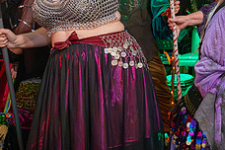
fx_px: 381
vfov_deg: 21.4
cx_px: 180
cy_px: -6
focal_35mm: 61
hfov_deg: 32.0
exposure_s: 1/200
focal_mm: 24
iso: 40000
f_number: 4
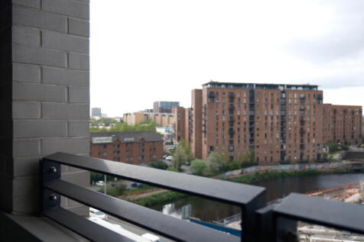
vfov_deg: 39.9
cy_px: 121
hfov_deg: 57.2
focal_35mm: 33
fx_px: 334
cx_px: 182
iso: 125
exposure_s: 1/100
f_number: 3.2
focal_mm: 22
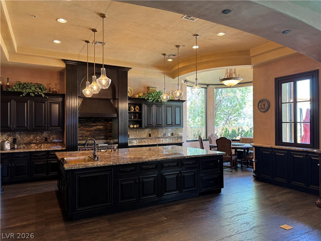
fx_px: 223
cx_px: 160
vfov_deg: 56.8
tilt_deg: +0.5
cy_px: 120
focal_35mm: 24
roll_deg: +0.5
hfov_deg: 71.6
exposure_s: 1/60
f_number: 1.78
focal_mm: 6.76
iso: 125
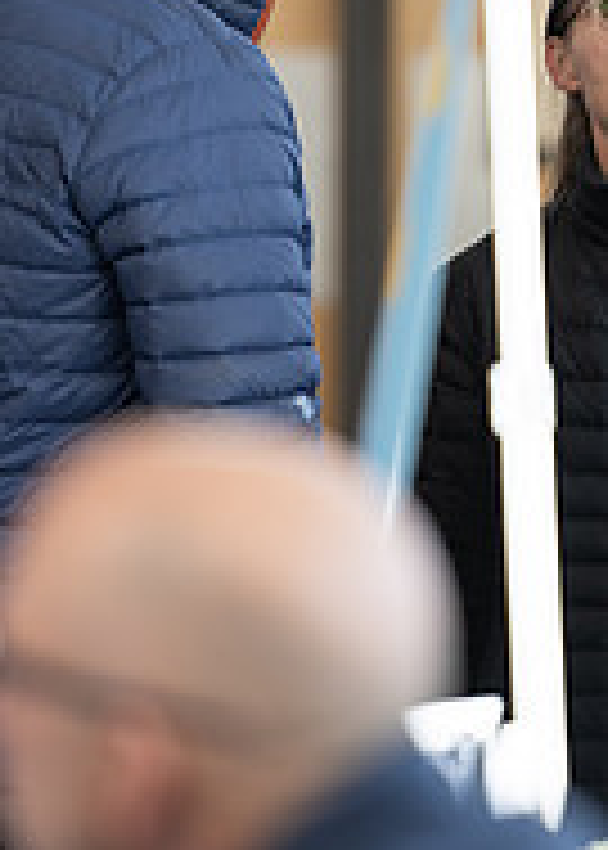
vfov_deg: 2.9
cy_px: 85
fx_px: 16898
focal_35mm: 699
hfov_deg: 2.1
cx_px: 677
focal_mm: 200
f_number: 2.8
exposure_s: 1/320
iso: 100
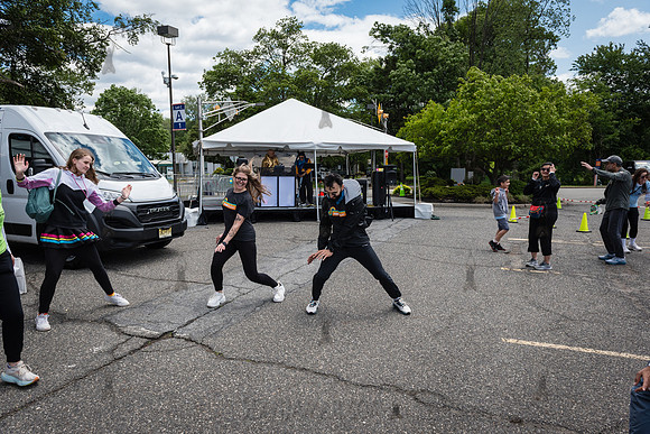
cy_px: 217
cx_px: 325
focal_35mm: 24
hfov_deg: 73.7
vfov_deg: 53.2
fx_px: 433
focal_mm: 24
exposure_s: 1/1000
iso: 400
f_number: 5.6
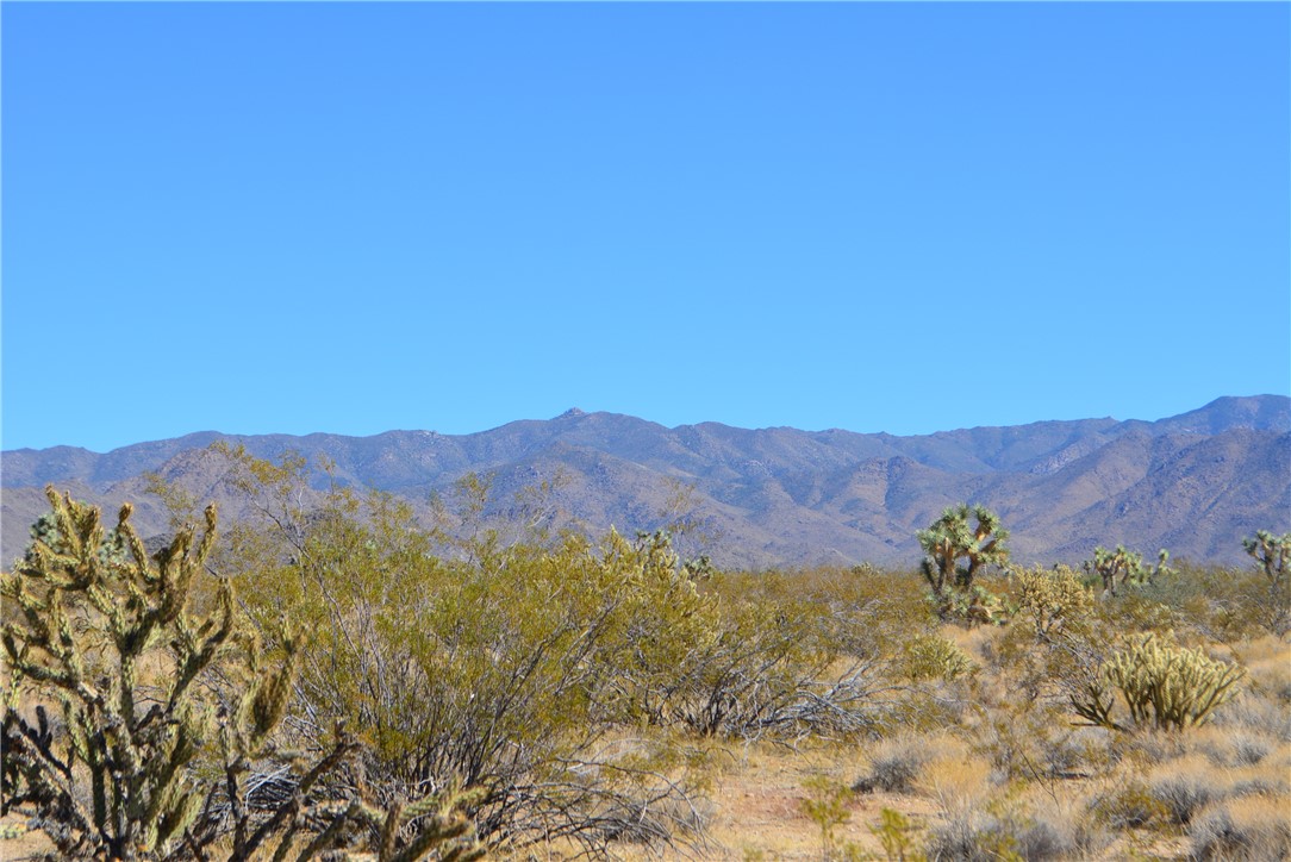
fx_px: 2960
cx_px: 646
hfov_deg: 24.6
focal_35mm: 82
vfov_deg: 16.6
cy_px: 431
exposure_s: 1/320
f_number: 10
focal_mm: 55
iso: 200
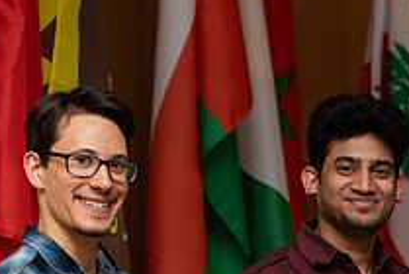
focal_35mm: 194
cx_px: 481
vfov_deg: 7.0
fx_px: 2207
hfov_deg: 10.4
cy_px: 332
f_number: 4.5
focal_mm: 70
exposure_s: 1/160
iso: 1600
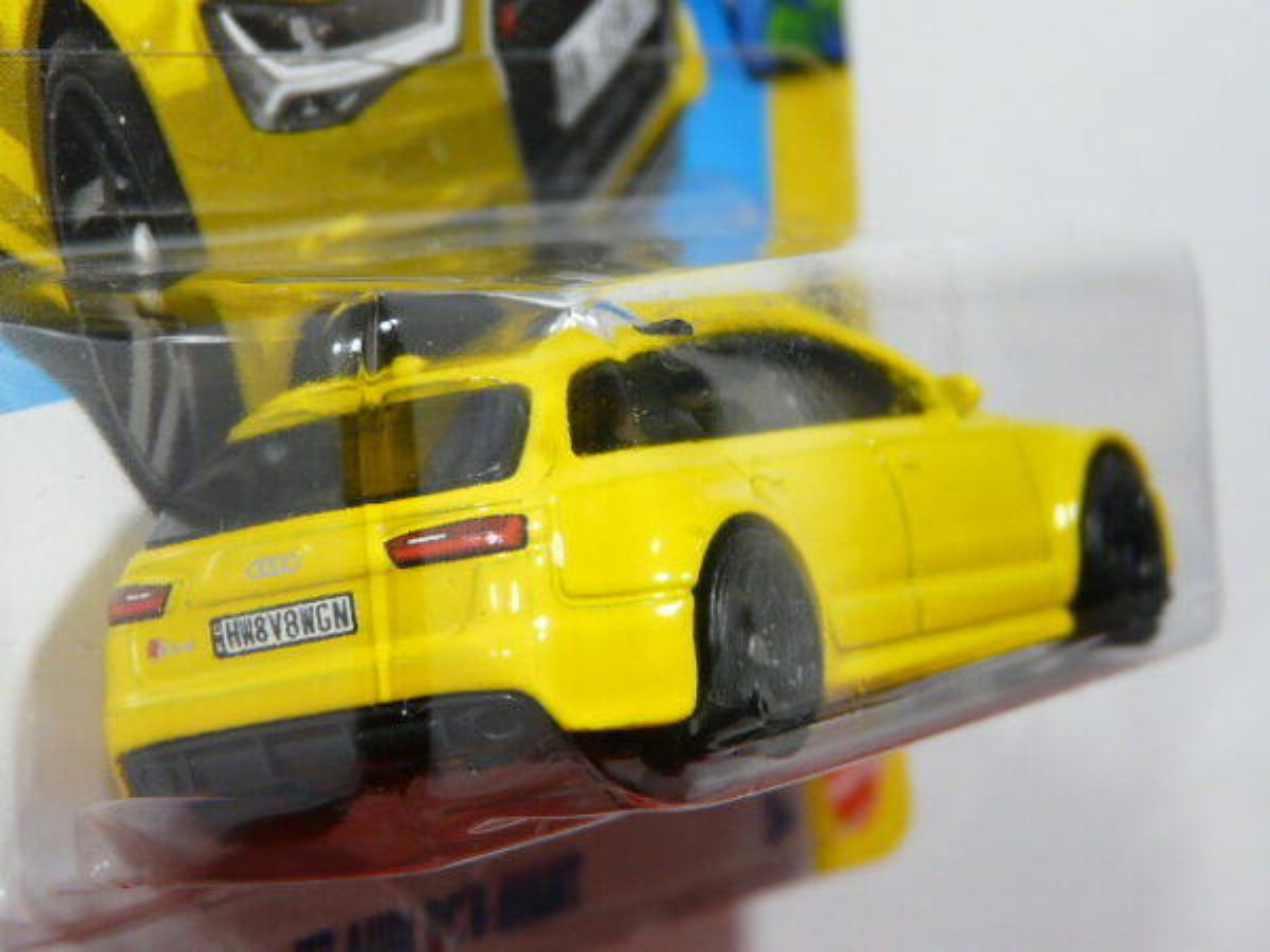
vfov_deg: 12.0
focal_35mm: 123
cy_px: 476
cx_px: 635
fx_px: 4513
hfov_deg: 16.0
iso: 125
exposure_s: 1/50
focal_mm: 12.6
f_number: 3.2
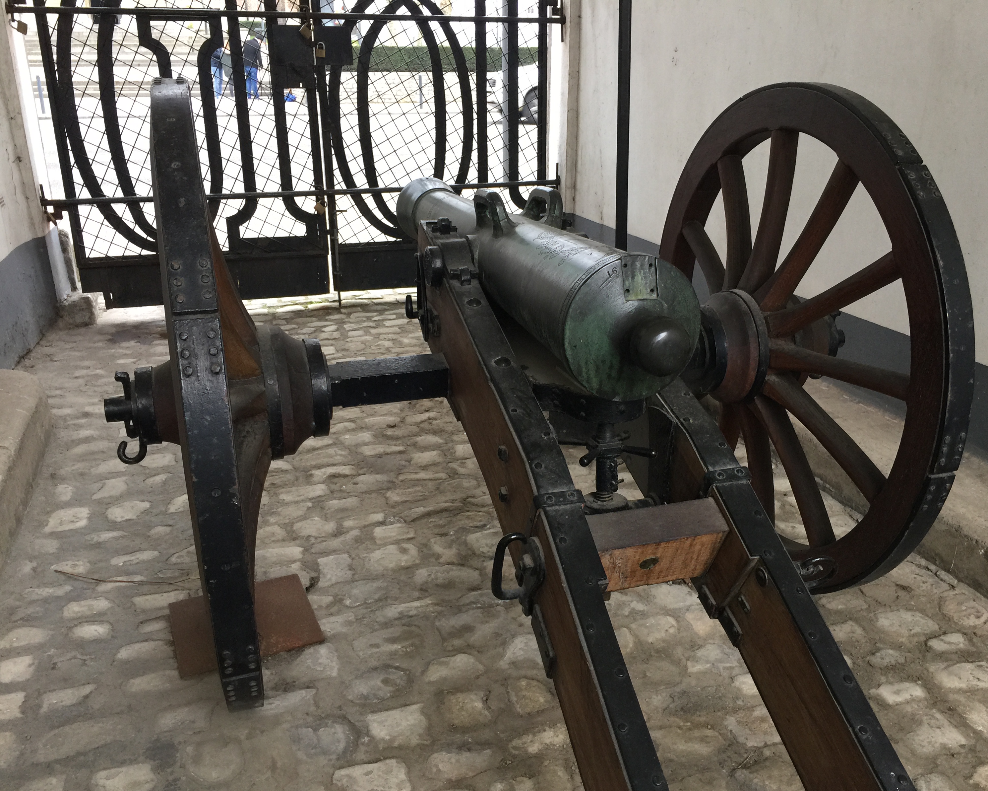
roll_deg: +1.0
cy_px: 405
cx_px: 538
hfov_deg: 57.1
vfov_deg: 47.1
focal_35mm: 31
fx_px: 906
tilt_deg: -21.1
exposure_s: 1/30
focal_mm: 4.15
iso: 40
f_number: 2.2
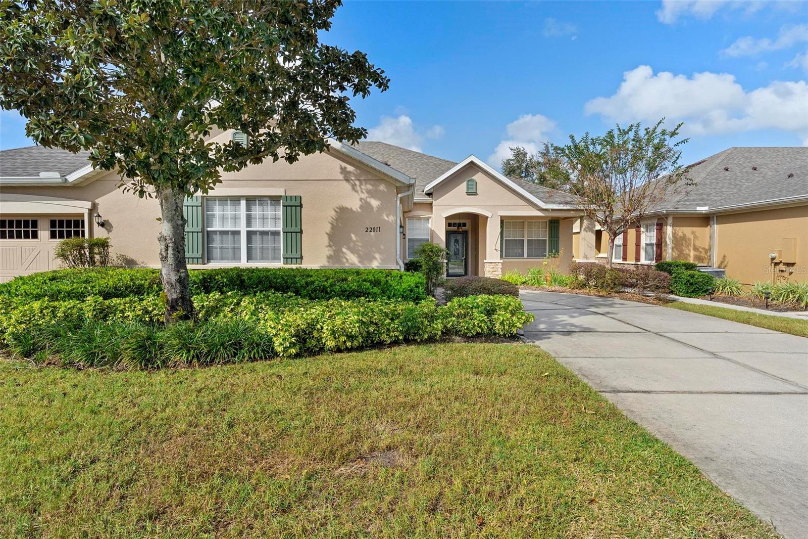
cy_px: 270
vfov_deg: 64.5
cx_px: 404
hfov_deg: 86.9
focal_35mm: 19
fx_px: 426
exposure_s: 1/3200
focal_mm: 19
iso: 800
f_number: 8
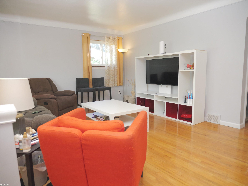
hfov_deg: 71.6
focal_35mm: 24
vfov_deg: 56.8
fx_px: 172
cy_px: 93
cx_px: 124
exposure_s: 1/1000
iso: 4000
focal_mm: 12
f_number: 2.8
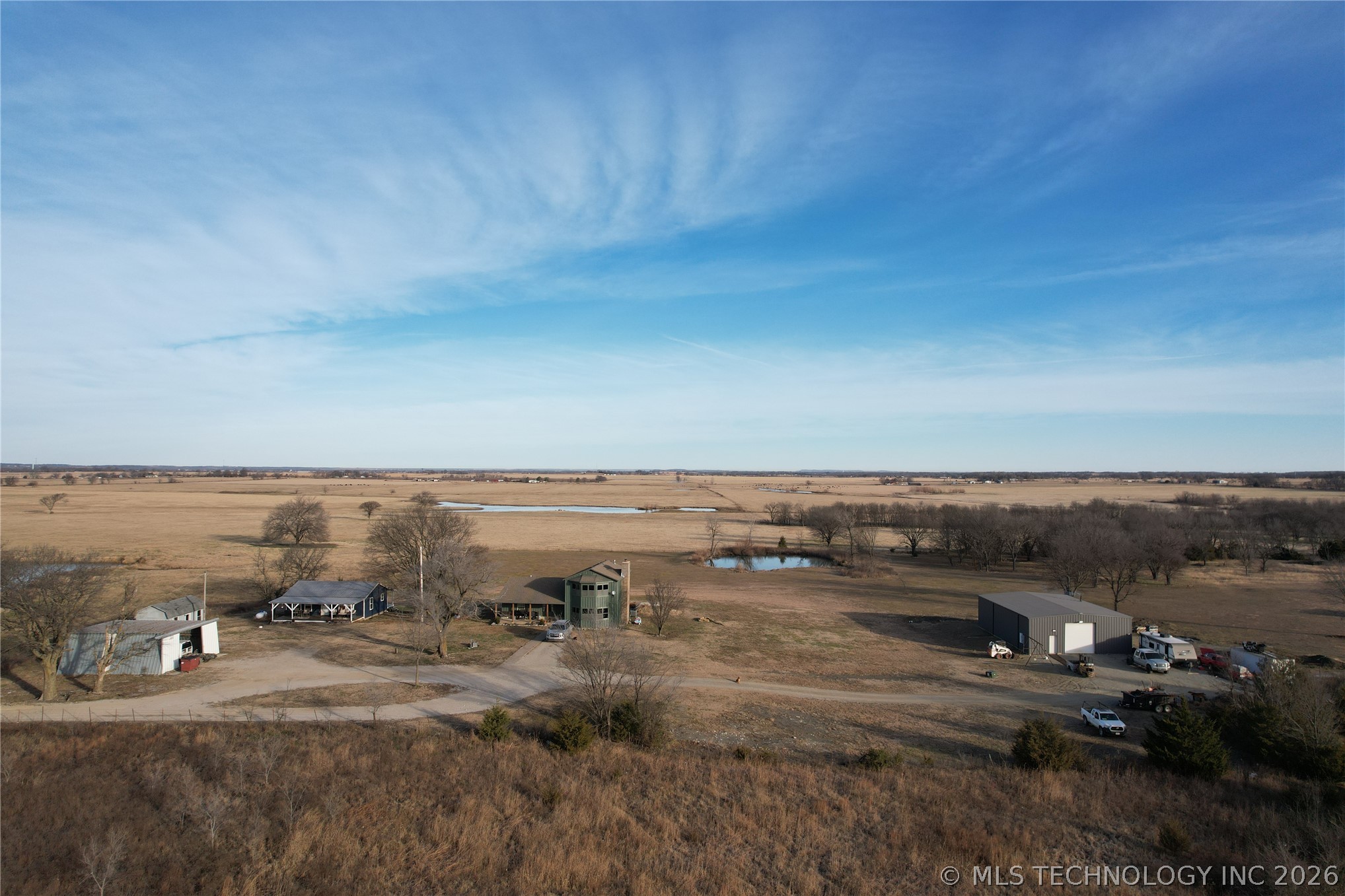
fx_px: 822
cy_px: 448
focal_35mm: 22
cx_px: 672
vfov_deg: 57.2
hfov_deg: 78.6
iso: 110
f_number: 2.8
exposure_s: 1/1250
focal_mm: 8.38
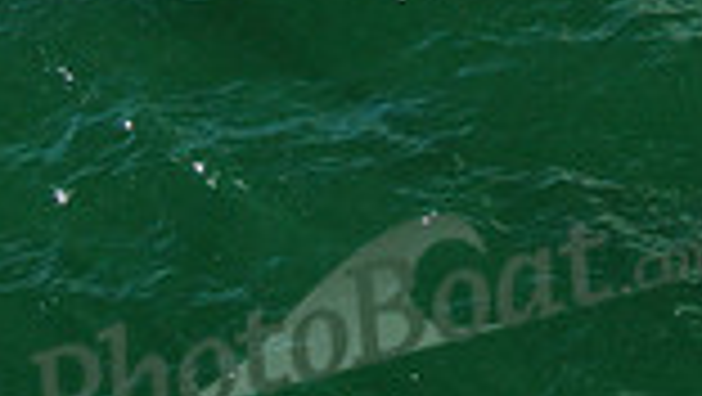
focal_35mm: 190
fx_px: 3539
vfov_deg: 6.1
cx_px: 1008
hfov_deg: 11.0
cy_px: -529
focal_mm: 8.42
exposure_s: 1/1000
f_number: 3.8
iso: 100
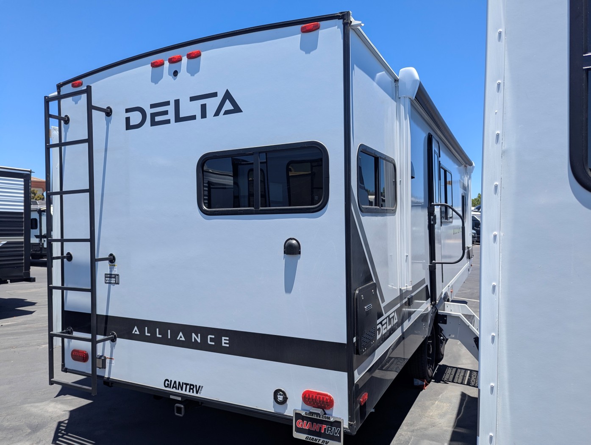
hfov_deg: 71.5
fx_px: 410
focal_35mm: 24
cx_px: 296
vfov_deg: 56.9
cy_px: 222
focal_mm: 6.81
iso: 44
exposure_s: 1/1272
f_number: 1.85
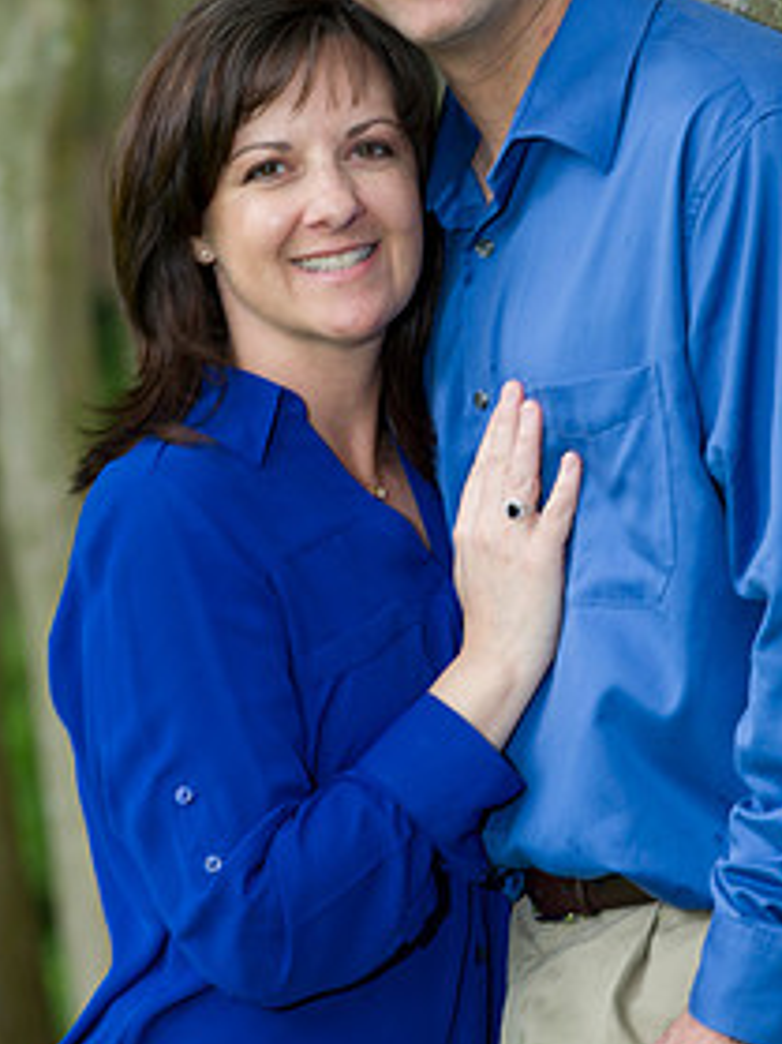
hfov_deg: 4.8
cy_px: 389
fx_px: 9345
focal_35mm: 310
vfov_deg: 6.4
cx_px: 432
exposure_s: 1/100
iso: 320
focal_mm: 200
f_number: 4.5
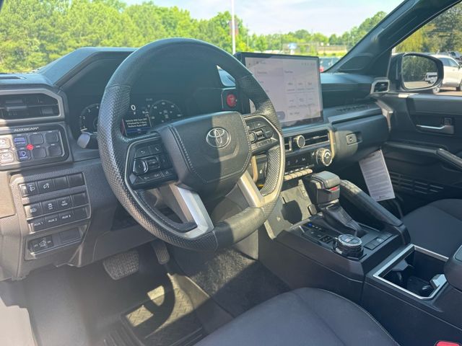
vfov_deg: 56.8
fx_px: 320
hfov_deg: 71.6
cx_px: 231
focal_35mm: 24
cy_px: 173
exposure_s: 1/121
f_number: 1.78
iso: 64
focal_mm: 6.76
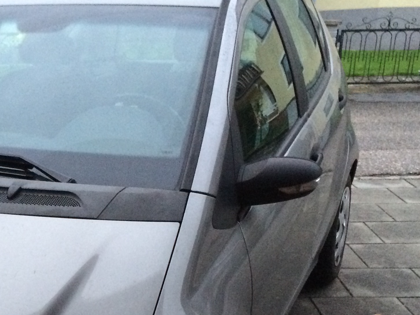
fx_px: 789
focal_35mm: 65
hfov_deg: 28.3
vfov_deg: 22.0
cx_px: 19
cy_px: 294
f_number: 2.2
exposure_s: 1/24
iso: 320
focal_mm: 4.15
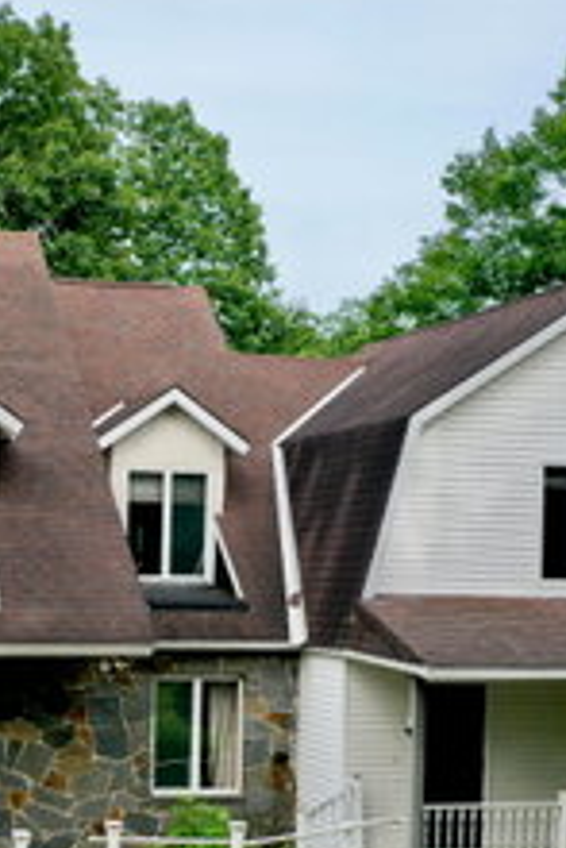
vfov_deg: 30.6
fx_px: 1530
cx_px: 116
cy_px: 599
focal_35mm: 65
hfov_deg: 20.7
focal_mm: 10.26
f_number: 3.2
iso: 100
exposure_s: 1/50
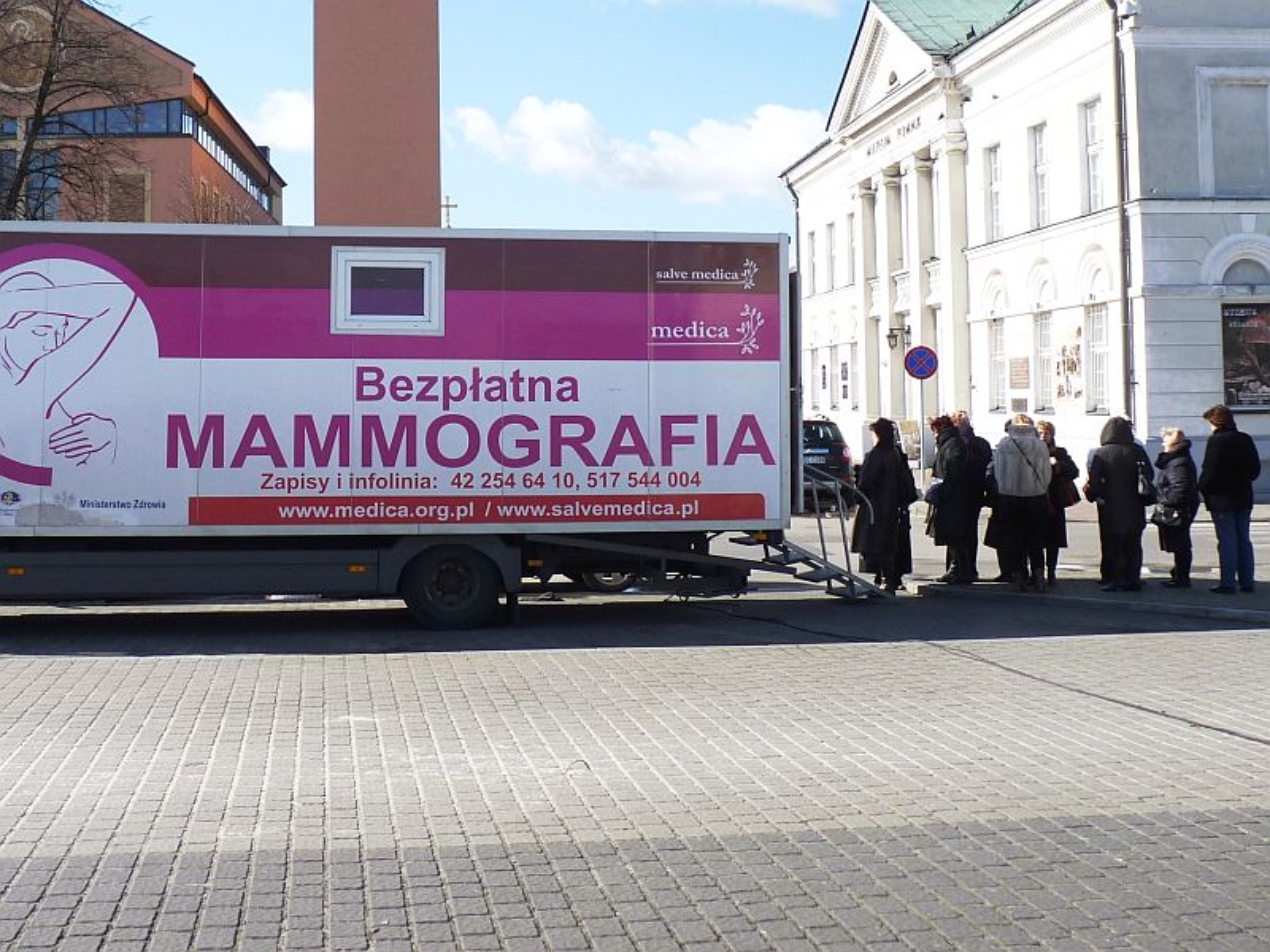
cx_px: 635
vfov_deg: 45.4
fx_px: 1137
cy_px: 476
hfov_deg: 58.4
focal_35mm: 31
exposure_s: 1/1000
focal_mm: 5.4
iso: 80
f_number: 3
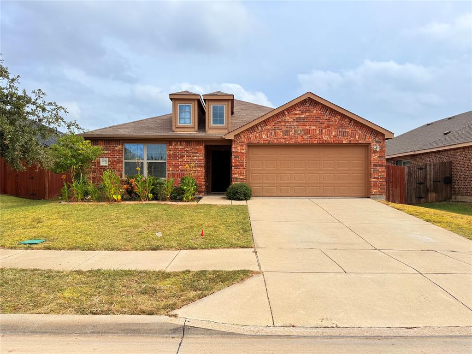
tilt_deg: +0.9
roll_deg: -0.5
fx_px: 327
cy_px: 177
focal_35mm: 24
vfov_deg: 56.8
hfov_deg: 71.6
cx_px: 236
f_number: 1.78
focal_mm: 6.76
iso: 100
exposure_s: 1/3021
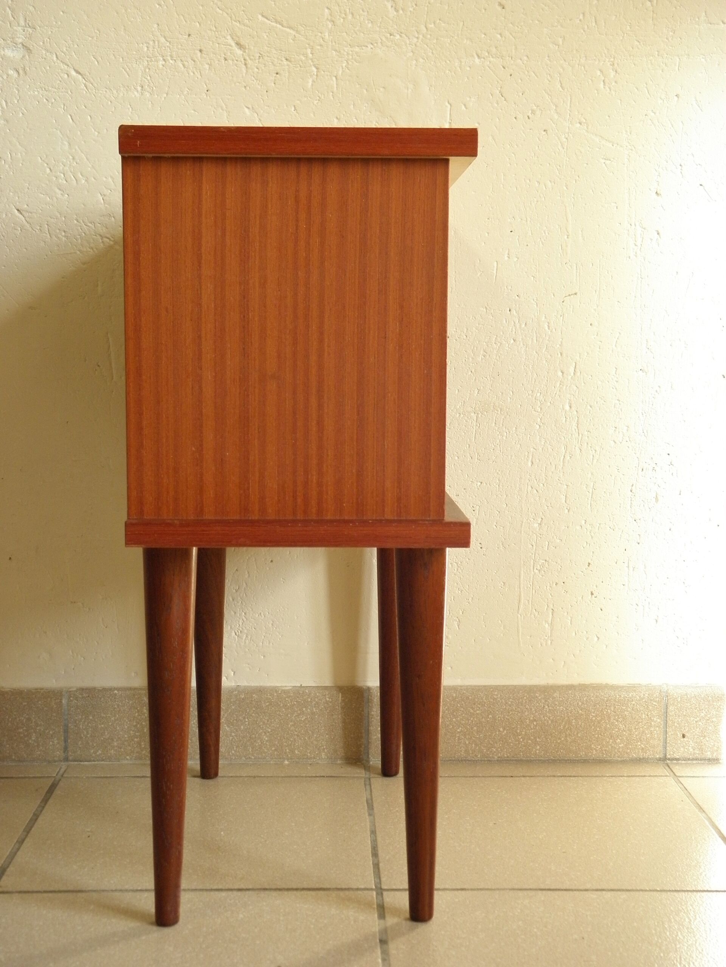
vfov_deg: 38.2
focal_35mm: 50
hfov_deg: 29.1
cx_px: 363
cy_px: 484
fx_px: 1398
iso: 200
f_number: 4
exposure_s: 1/50
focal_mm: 9.1
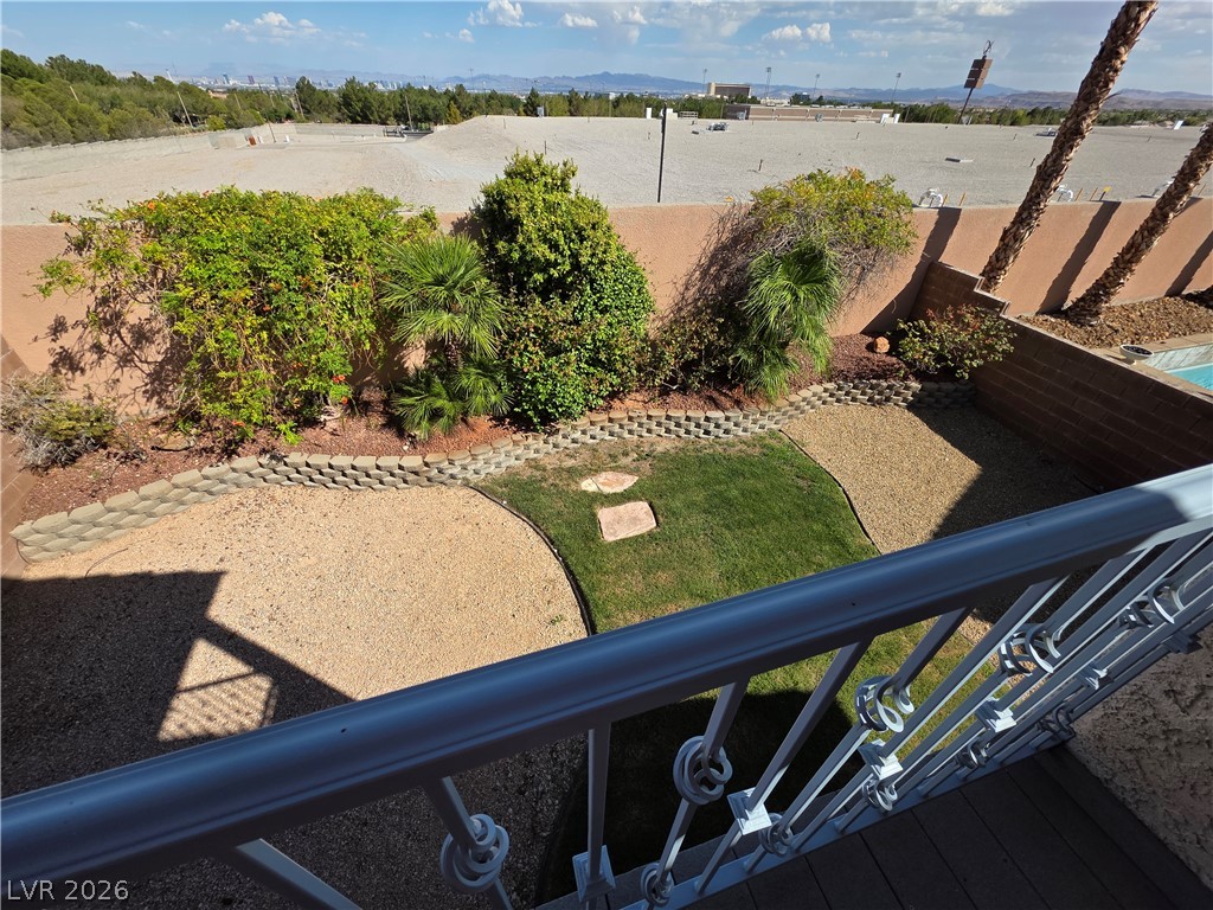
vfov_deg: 89.9
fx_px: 456
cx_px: 606
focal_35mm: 13
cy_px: 455
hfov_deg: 106.2
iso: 40
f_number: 1.9
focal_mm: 2.2
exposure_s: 1/2333
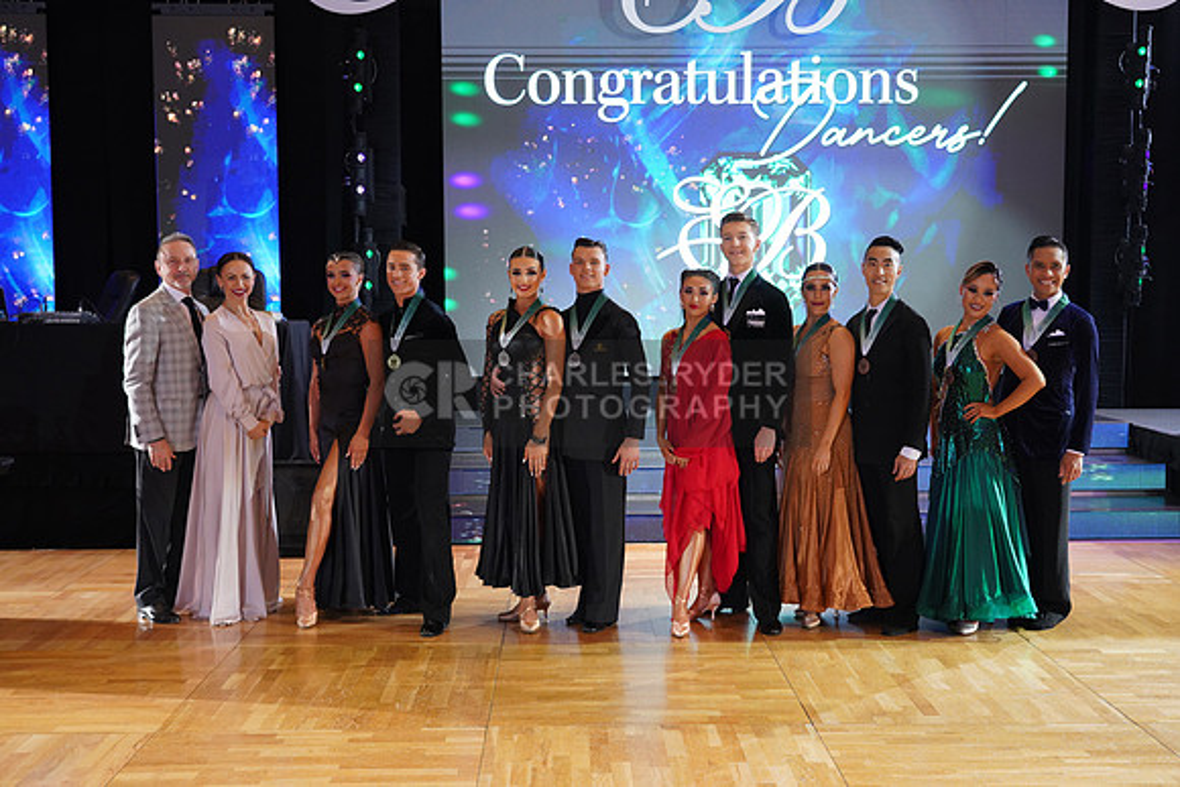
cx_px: 590
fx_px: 1311
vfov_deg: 33.4
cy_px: 394
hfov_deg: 48.4
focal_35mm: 40
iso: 2000
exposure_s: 1/160
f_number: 4.5
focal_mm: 40
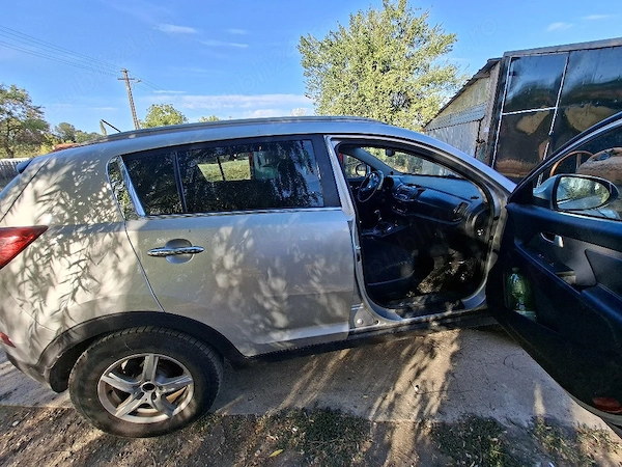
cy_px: 234
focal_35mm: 13
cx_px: 311
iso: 40
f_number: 2.2
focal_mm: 1.74
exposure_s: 1/333
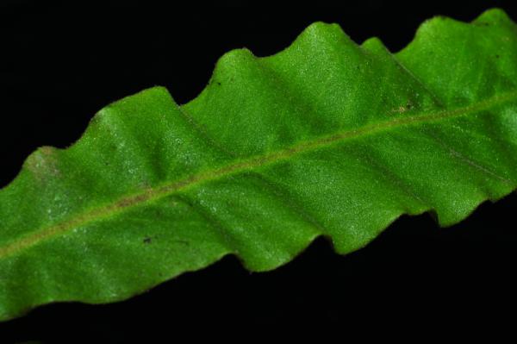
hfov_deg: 22.6
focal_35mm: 90
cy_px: 172
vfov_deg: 15.2
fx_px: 1291
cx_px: 258
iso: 250
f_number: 18
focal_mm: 60
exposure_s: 1/60
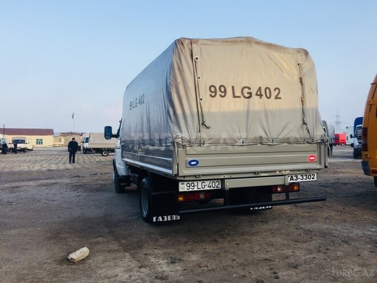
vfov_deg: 48.2
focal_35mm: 29
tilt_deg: +0.1
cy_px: 142
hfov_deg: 61.7
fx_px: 316
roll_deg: +0.5
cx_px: 188
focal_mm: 4.15
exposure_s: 1/501
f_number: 2.2
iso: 32
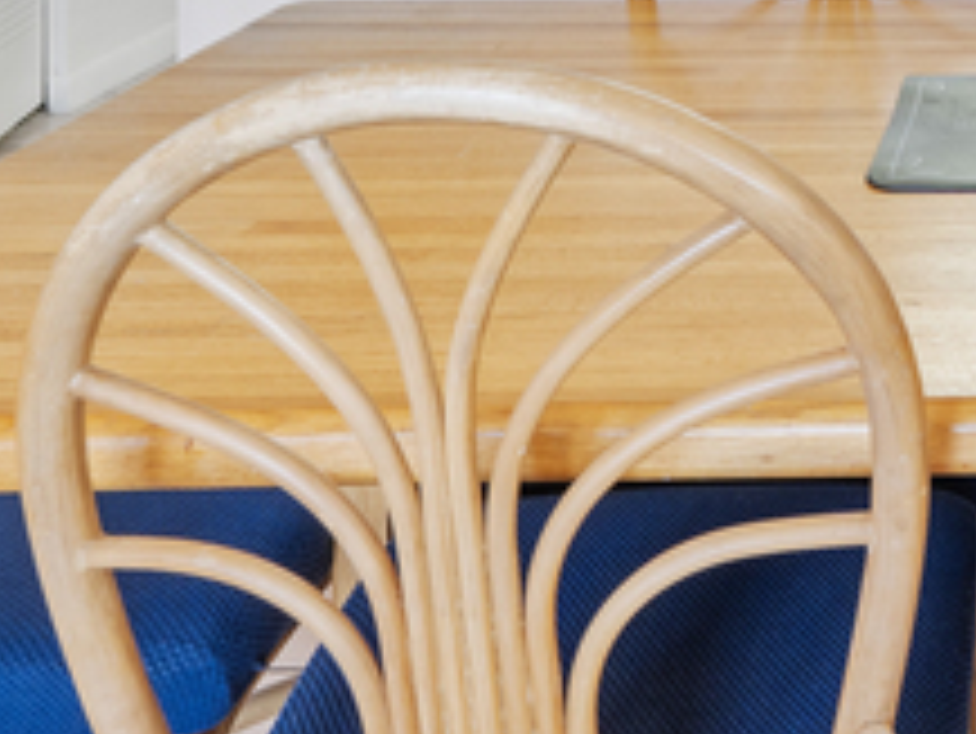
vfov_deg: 21.3
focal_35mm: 59
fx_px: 1664
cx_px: 1165
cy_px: -331
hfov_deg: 28.5
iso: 320
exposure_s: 1/13
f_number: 8
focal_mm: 13
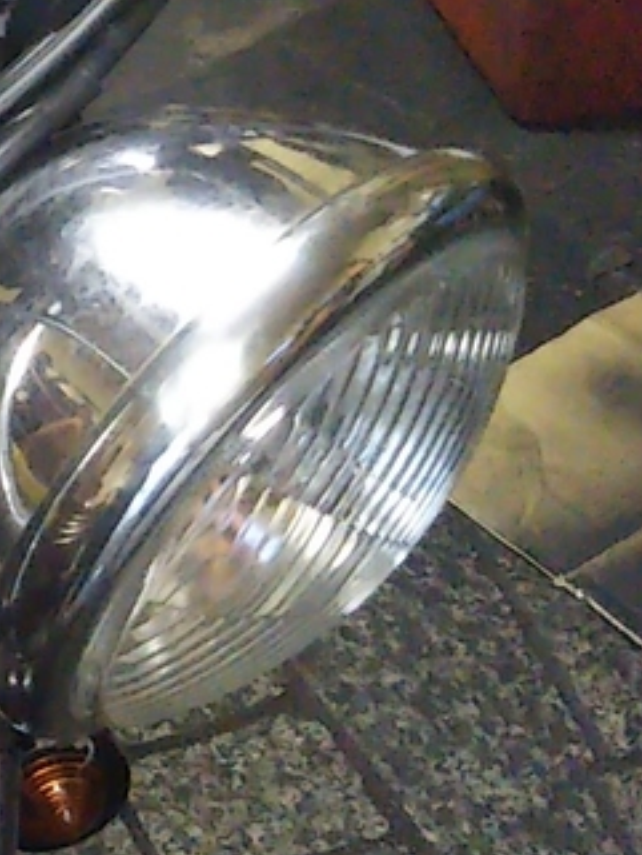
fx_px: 2768
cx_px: -490
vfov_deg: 17.5
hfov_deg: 12.2
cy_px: 258
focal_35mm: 112
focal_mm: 4
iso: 836
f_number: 2.2
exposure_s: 1/23
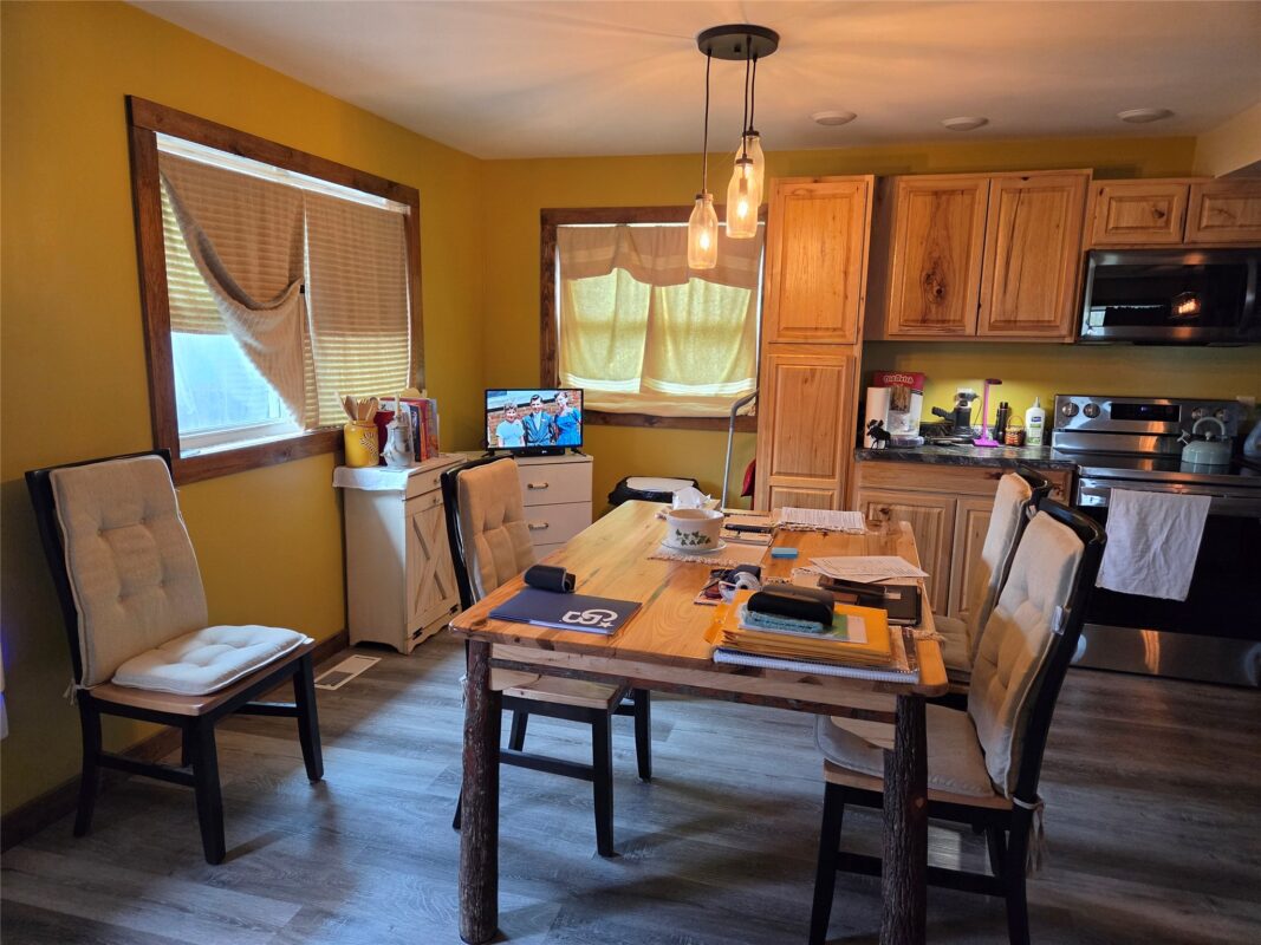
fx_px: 838
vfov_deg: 58.9
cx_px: 630
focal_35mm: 23
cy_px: 472
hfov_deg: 73.9
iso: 320
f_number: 1.8
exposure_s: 1/120
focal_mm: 5.4
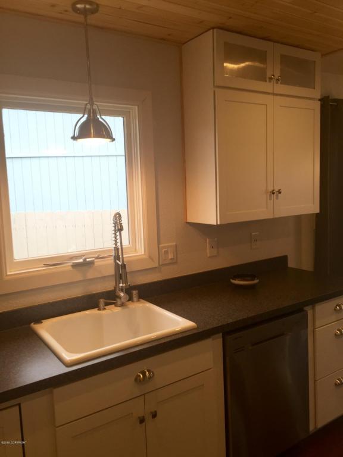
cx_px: 172
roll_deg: +2.2
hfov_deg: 48.2
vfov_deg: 61.7
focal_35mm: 29
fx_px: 383
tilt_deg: -4.2
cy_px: 228
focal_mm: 4.15
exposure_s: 1/60
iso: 32
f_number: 2.2
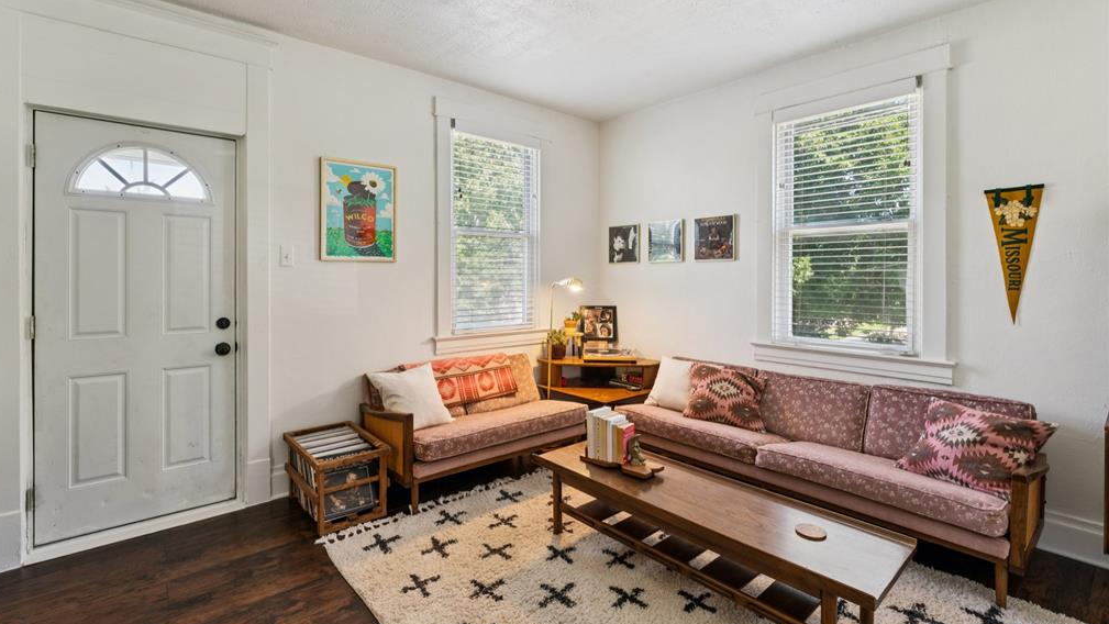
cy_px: 286
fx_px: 506
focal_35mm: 17
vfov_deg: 63.2
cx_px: 547
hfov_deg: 95.2
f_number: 13
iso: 200
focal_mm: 16.2
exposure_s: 1/5
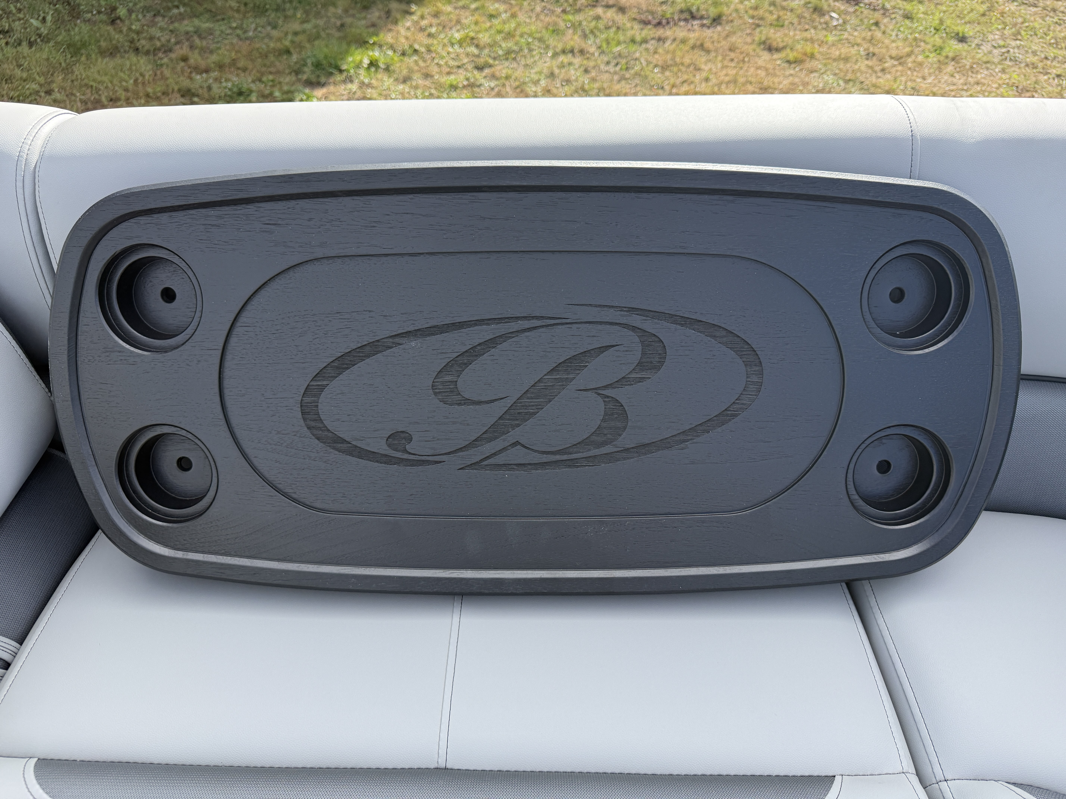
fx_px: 739
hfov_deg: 71.6
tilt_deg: -39.9
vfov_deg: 56.8
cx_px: 533
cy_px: 400
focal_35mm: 24
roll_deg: +1.5
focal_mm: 6.76
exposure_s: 1/1770
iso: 100
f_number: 1.78
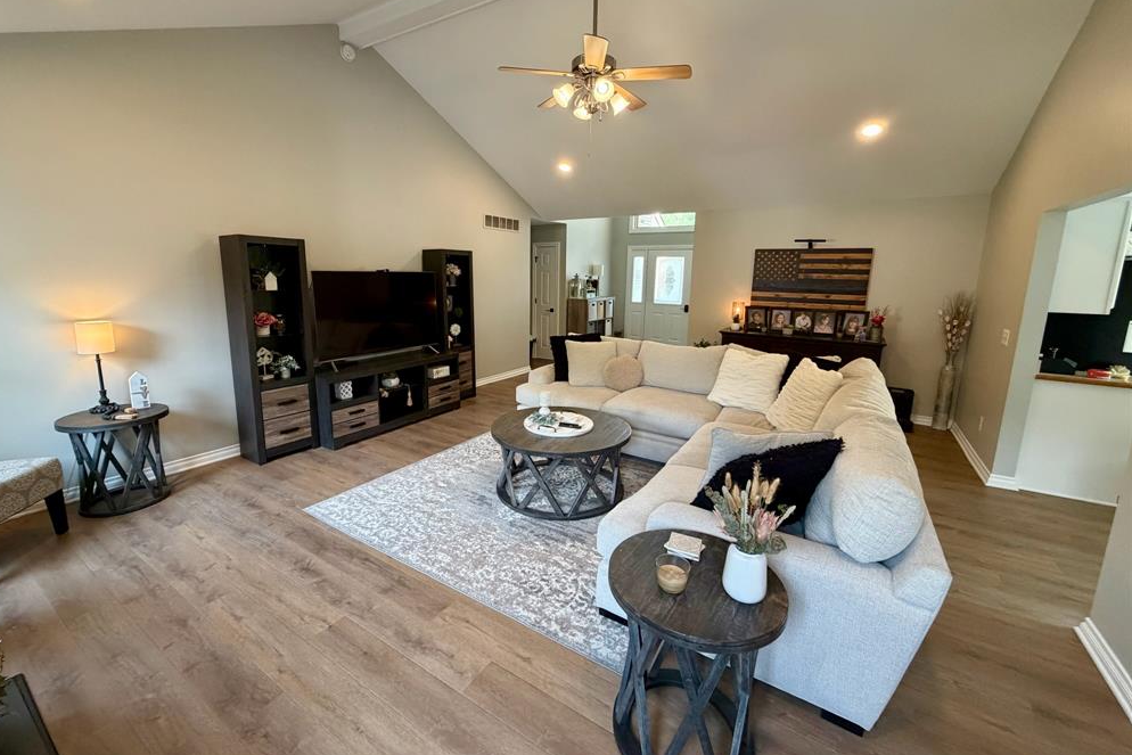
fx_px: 472
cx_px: 550
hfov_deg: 100.4
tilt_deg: -9.4
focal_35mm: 15
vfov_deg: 77.2
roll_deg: -0.9
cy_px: 352
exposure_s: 1/120
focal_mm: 2.22
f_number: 2.2
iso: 320
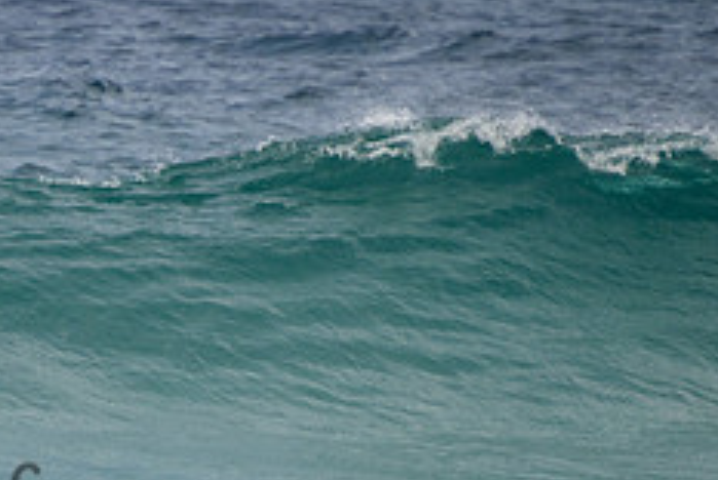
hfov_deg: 1.5
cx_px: -103
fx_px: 27258
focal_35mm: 1365
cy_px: 404
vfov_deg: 1.0
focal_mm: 400
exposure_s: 1/2000
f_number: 5.6
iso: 180
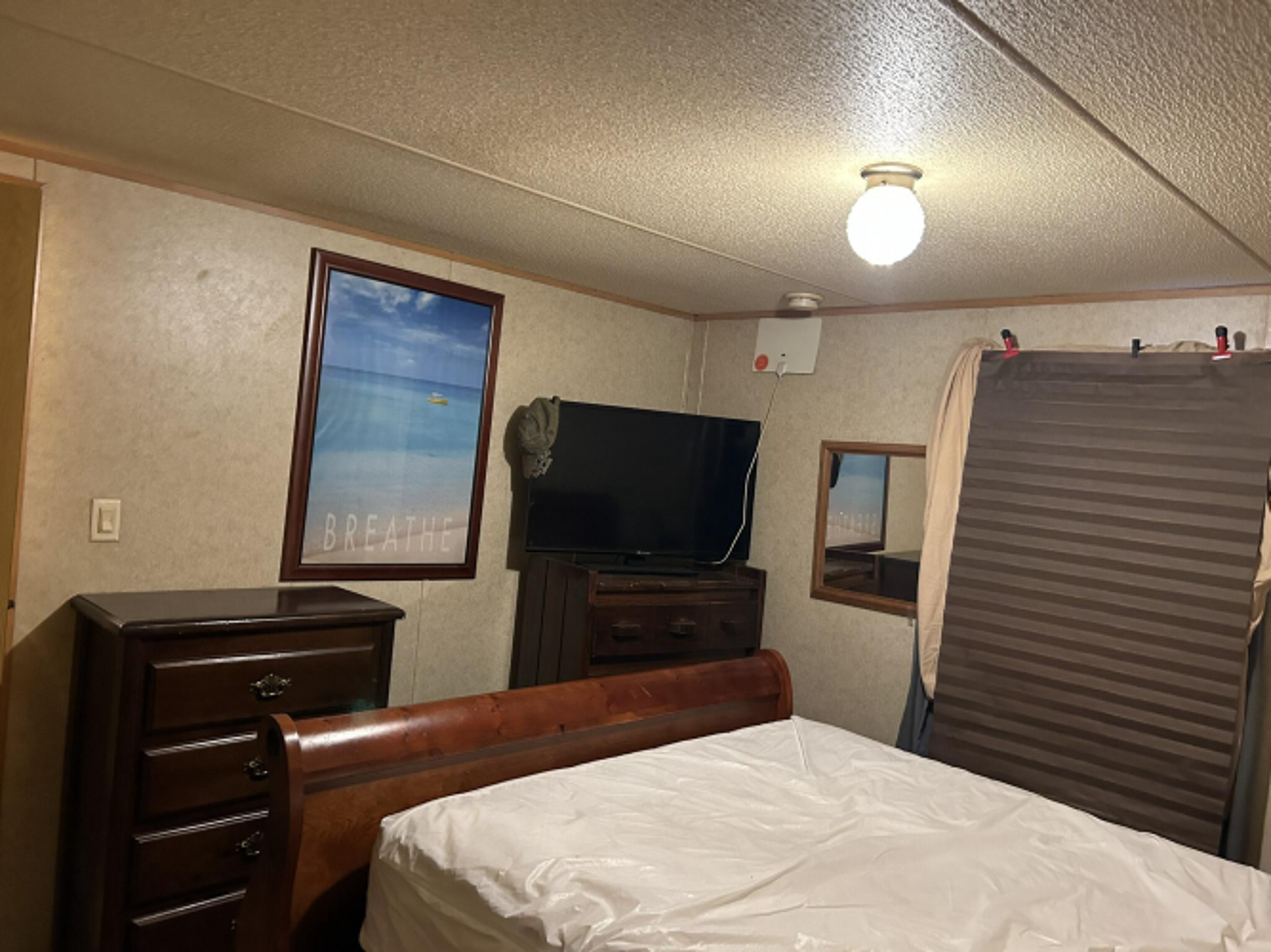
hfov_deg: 67.3
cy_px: 476
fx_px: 954
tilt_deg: -2.7
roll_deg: -4.9
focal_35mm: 26
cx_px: 636
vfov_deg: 53.0
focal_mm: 5.7
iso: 500
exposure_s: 1/60
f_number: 1.5
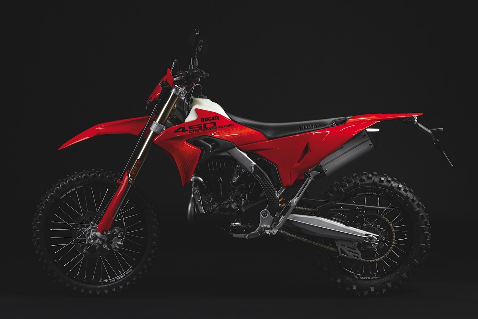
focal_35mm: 98
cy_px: 160
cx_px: 239
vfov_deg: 14.0
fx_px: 1301
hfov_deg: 20.8
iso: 64
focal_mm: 98
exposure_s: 1/3
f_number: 9
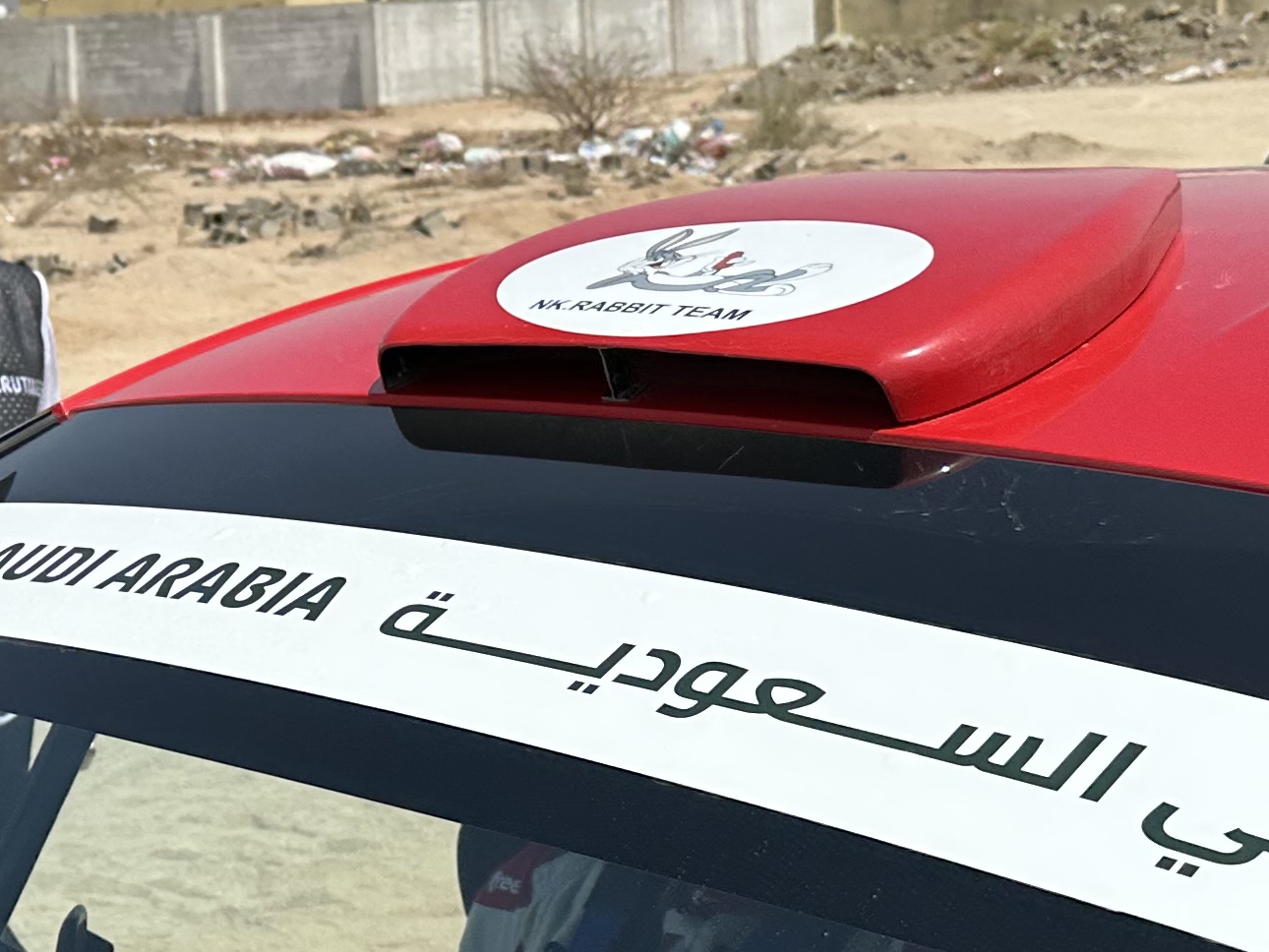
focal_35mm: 75
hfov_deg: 25.0
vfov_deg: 19.6
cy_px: 502
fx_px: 2750
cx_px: 75
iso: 80
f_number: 1.78
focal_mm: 6.86
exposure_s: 1/7042
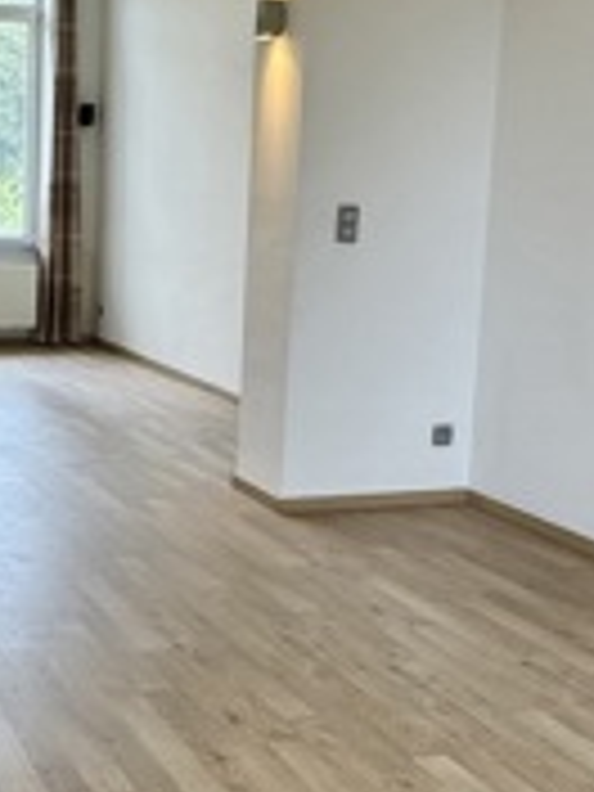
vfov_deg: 37.4
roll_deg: -0.7
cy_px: 338
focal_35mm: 51
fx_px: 1167
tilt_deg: -7.8
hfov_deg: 26.8
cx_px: -18
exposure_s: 1/100
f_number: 2.2
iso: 50
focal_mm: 2.22
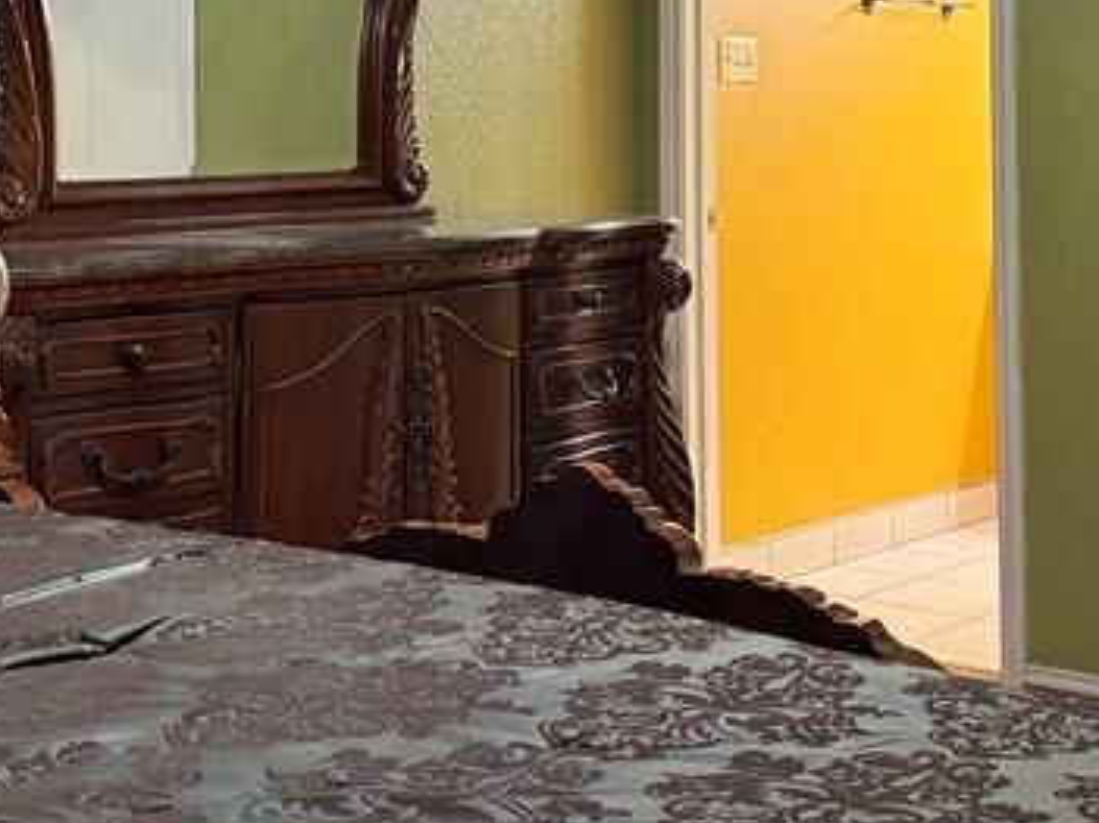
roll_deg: -0.1
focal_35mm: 70
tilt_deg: +2.0
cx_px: 432
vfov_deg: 20.4
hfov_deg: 27.7
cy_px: 16
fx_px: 2222
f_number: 1.78
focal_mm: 6.76
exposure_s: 1/60
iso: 400
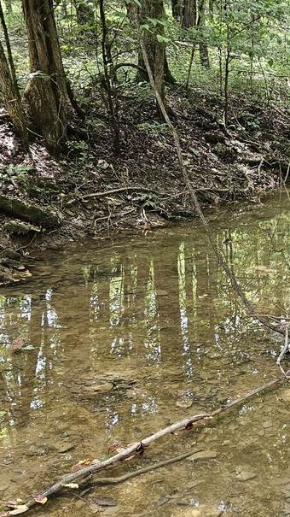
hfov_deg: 21.5
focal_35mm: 53
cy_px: 355
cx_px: 315
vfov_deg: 38.6
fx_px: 725
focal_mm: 6.3
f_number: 1.7
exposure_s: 1/180
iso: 125
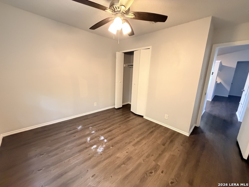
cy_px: 94
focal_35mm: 14
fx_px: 101
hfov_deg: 102.1
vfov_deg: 85.7
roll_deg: -1.3
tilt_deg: -12.6
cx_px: 124
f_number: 2.2
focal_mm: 2.22
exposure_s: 1/60
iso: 1000
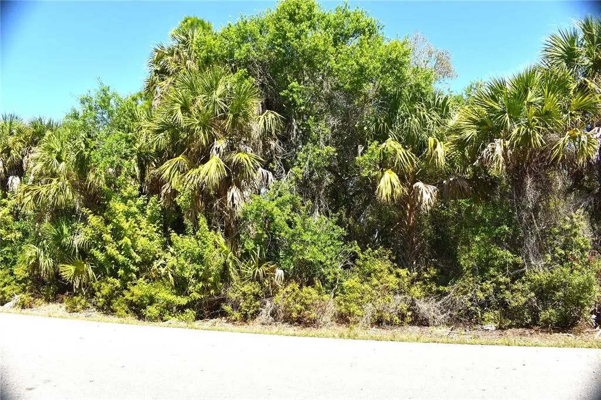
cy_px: 200
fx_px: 451
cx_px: 300
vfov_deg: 47.9
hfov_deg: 67.4
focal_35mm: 27
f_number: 8
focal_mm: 18
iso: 110
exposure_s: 1/250
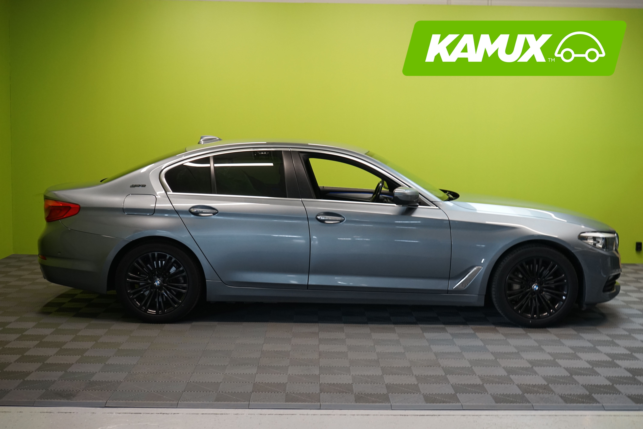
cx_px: 322
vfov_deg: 28.1
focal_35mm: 48
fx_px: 857
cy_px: 214
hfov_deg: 41.1
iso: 1250
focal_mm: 48
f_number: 6.3
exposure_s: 1/30
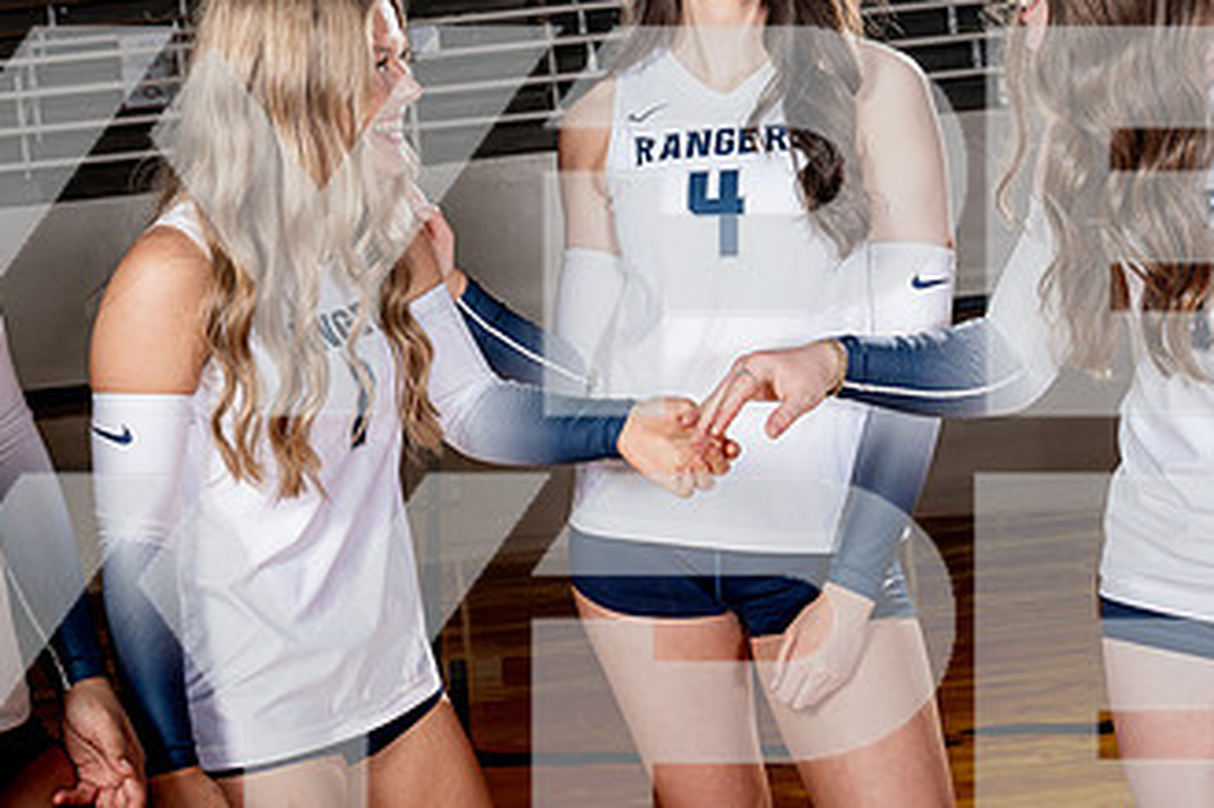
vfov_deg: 20.2
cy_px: 223
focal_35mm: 67
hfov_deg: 30.0
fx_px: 2258
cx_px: 472
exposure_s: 1/250
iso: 100
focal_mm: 38
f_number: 8
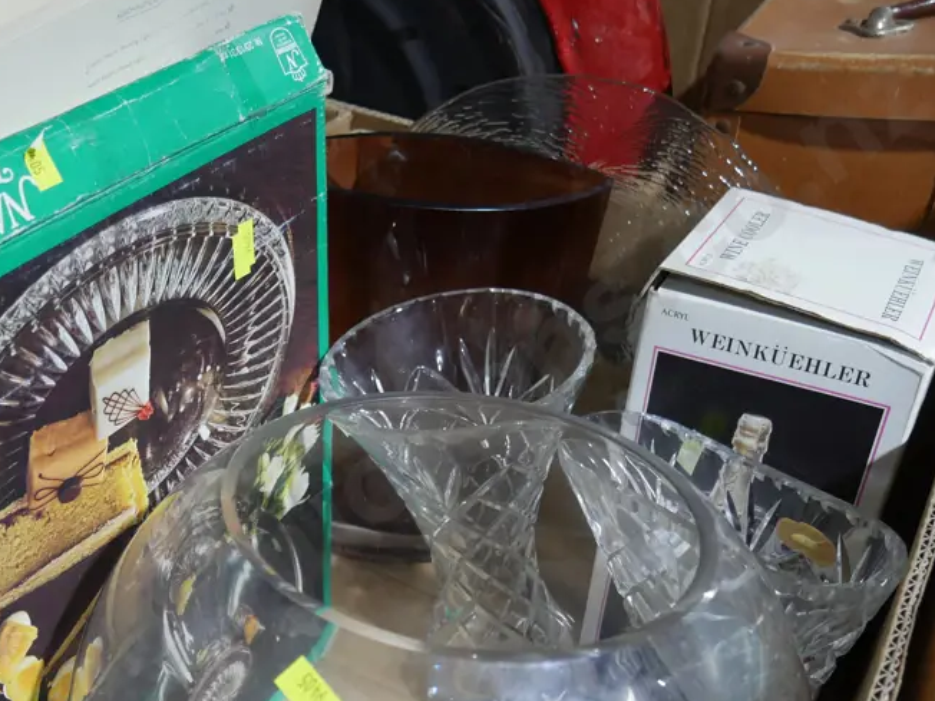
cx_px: 328
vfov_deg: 32.3
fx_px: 1188
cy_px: 524
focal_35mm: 44
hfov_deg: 42.5
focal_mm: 14
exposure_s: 1/60
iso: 500
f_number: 3.5
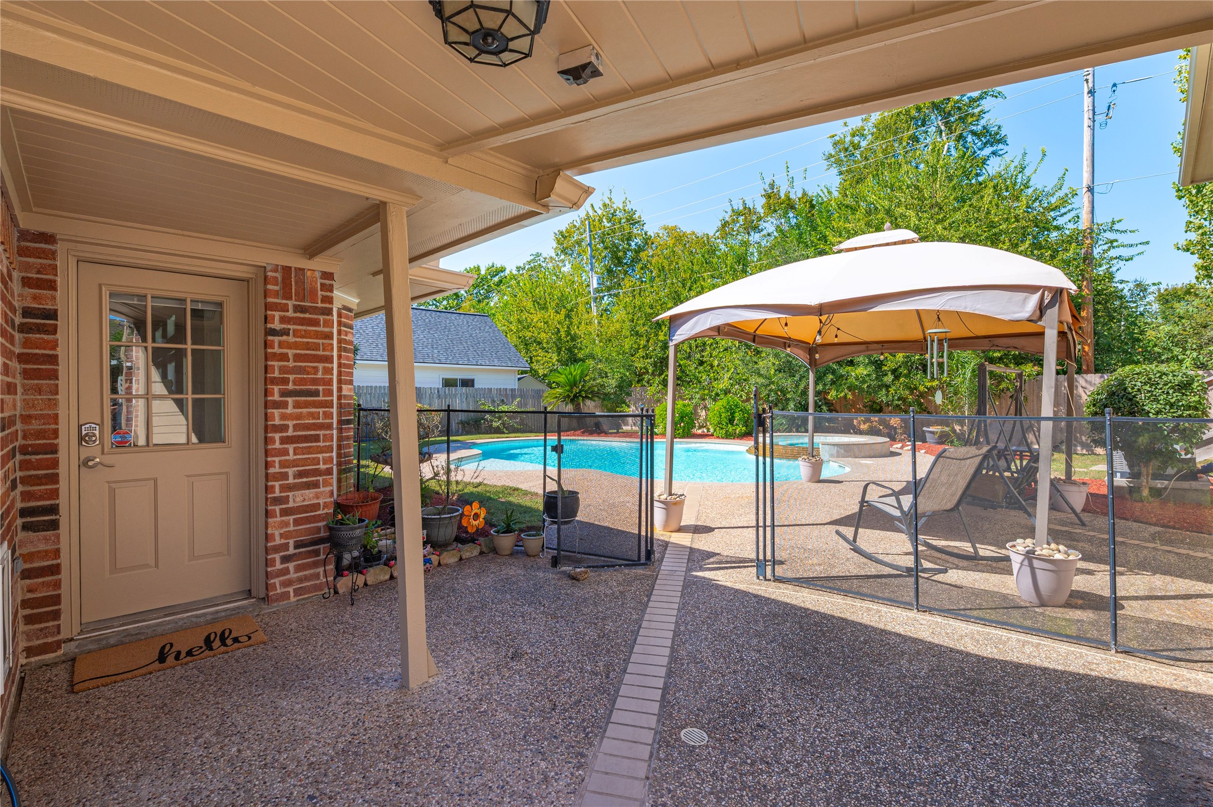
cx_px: 606
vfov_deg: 73.7
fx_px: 539
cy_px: 404
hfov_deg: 96.8
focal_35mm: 16
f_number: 13
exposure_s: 1/160
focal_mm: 16
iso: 125
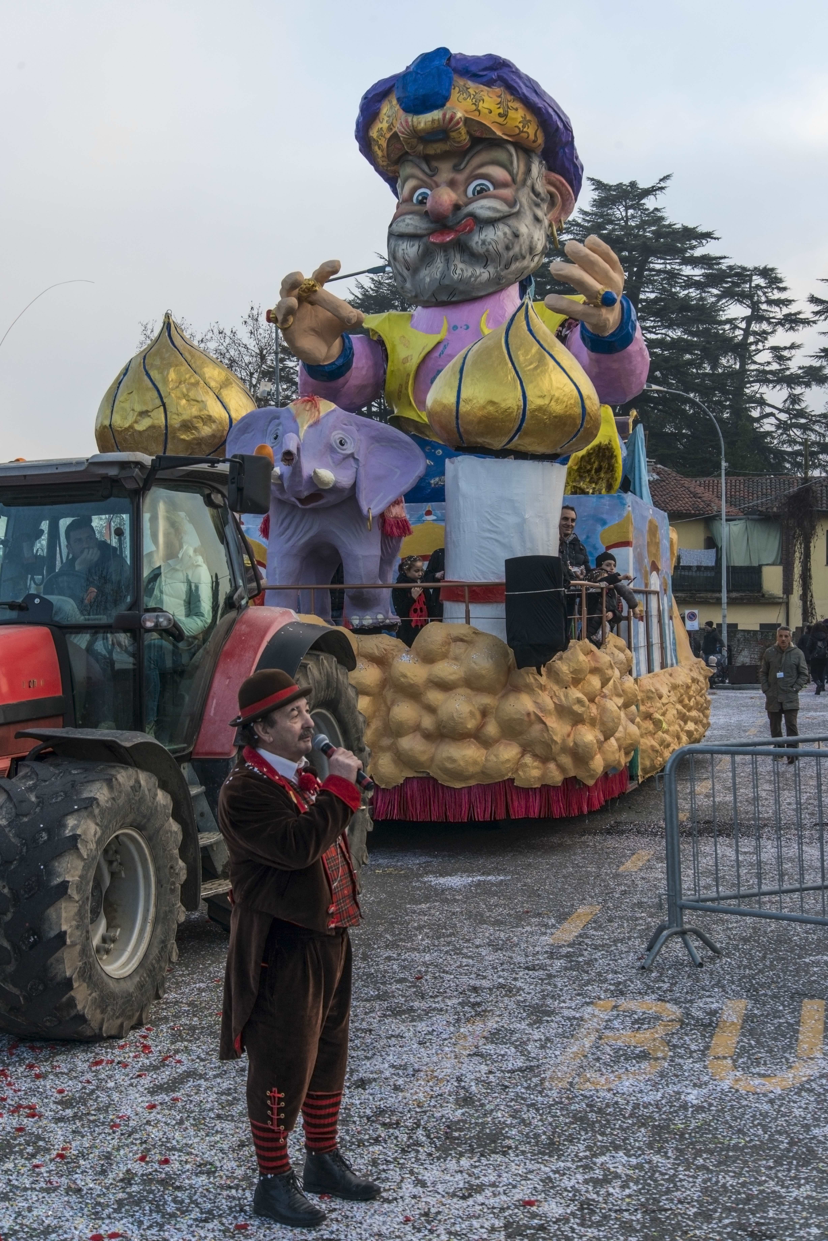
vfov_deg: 41.1
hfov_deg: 28.1
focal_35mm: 48
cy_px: 620
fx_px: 1655
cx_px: 414
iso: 450
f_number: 8
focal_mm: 48
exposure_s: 1/320
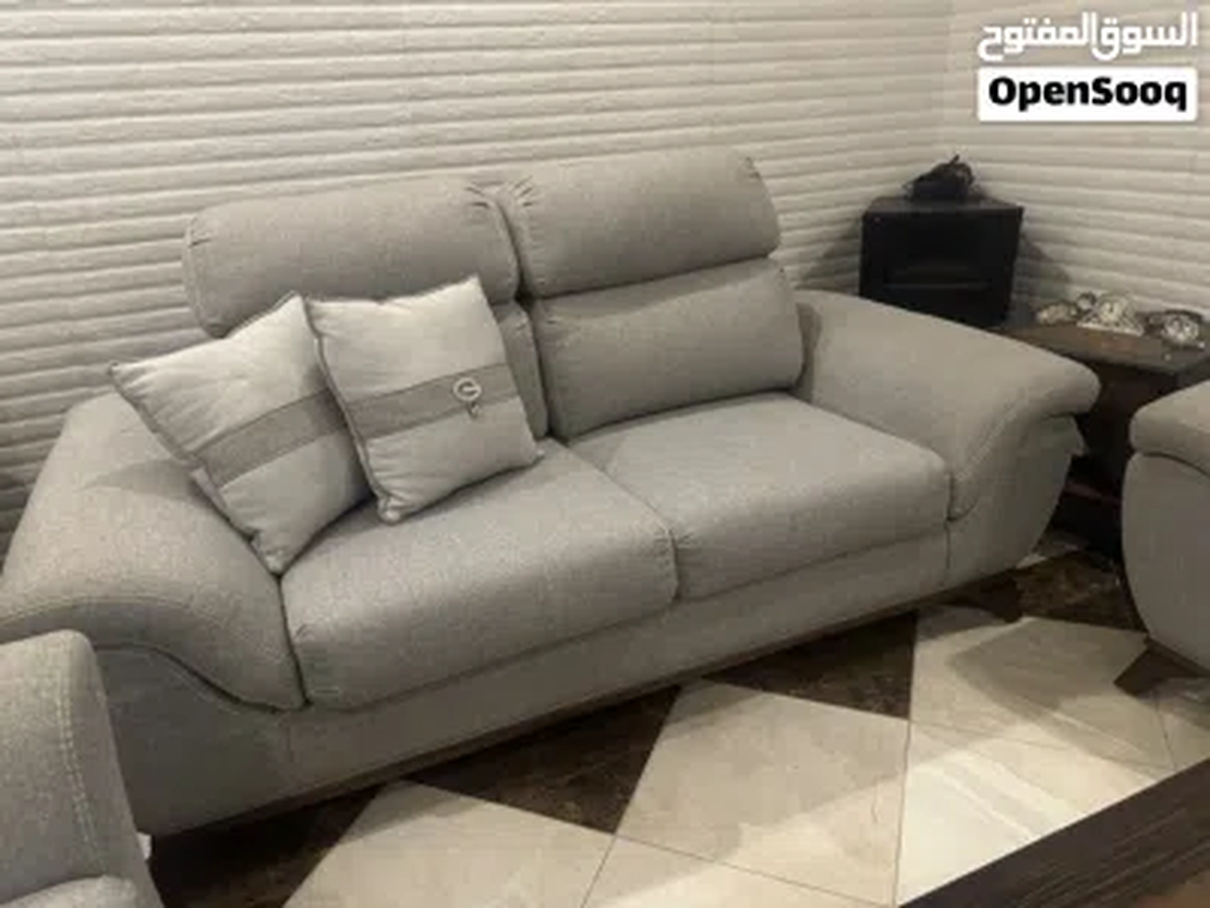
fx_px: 839
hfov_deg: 71.6
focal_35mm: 24
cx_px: 605
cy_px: 454
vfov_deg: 56.8
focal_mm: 6.86
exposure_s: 1/33
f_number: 1.78
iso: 640
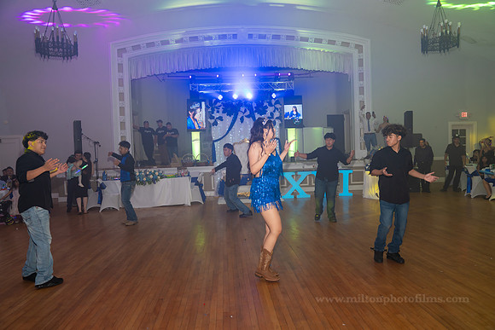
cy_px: 165
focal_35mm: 26
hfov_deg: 69.4
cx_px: 248
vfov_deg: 49.6
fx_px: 358
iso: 800
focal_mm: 26
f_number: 3.5
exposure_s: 1/80
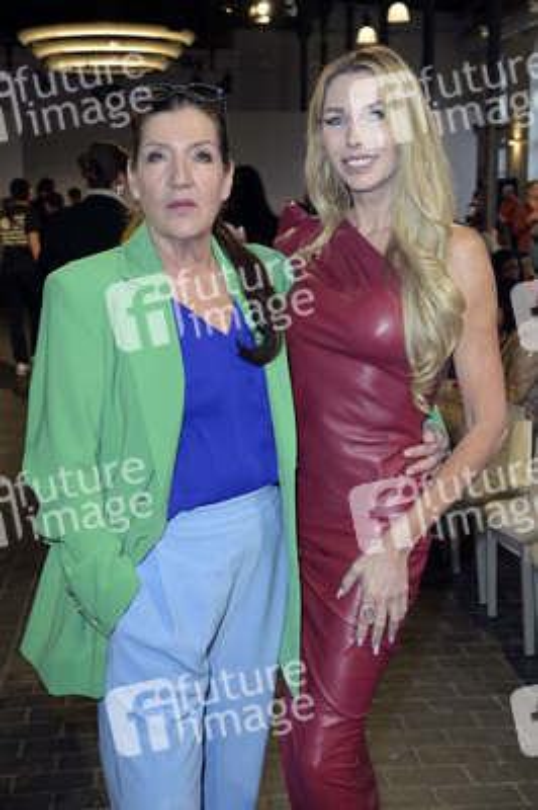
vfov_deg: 39.6
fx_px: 1123
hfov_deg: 26.9
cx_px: 269
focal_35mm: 50
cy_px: 405
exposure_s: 1/200
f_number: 5.6
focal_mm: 50
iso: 1000
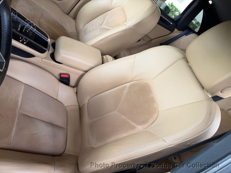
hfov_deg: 71.6
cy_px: 86
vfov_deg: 56.8
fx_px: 160
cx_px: 116
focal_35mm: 24
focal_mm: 6.76
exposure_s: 1/121
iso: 50
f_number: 1.78
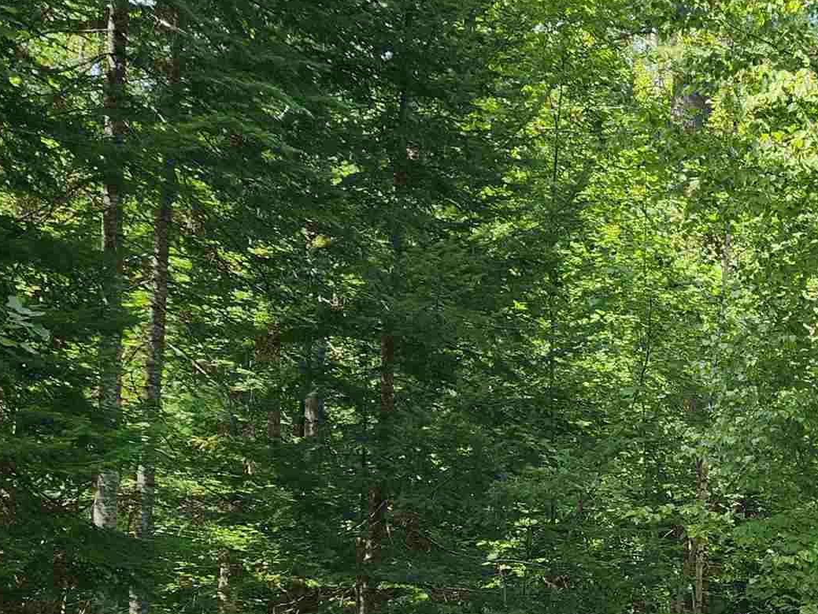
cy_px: 500
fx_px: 1607
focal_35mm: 68
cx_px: 1036
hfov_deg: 25.1
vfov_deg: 21.3
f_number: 1.8
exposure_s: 1/445
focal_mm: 5.4
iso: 20
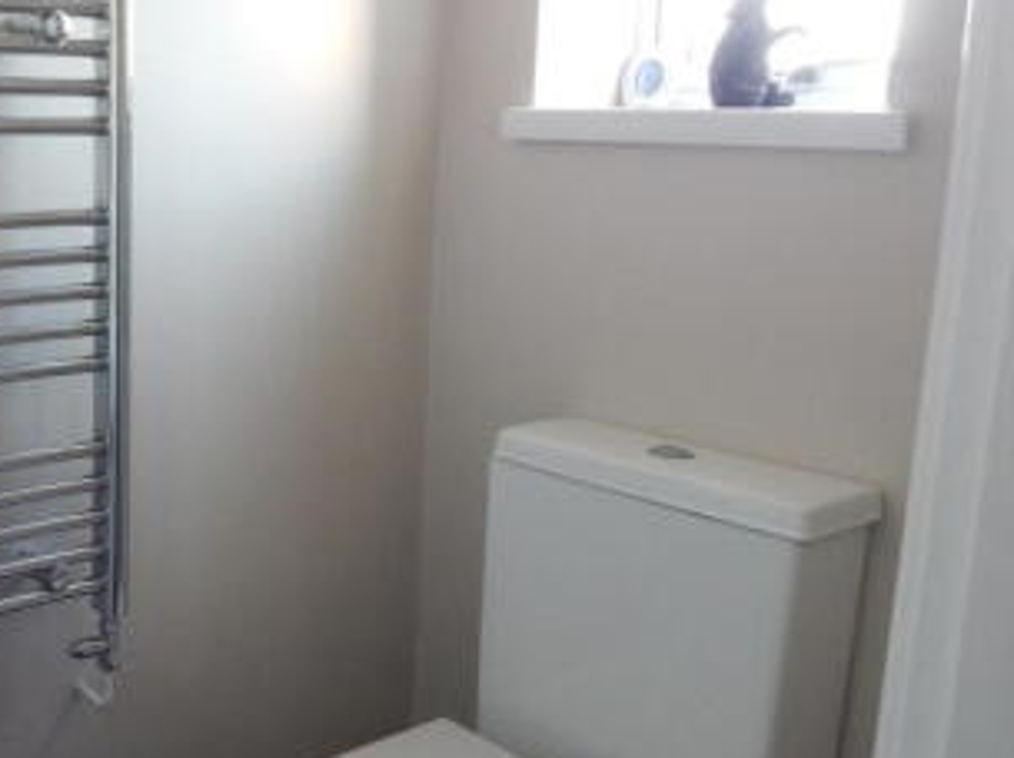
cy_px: 351
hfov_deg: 39.3
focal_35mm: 44
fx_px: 1287
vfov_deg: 32.8
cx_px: 68
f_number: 3
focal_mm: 4
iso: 400
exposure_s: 1/30
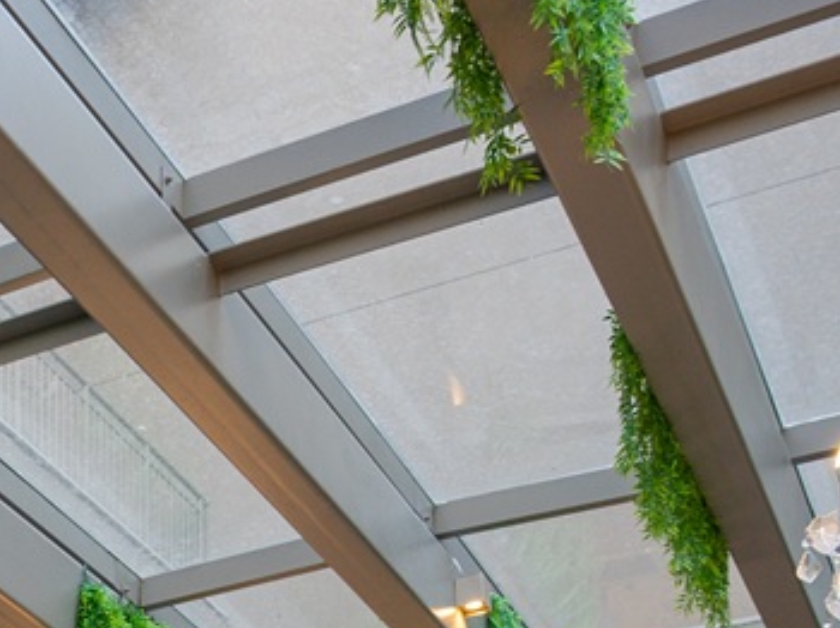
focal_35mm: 81
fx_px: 1976
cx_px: -269
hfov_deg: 21.6
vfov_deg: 14.4
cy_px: 1322
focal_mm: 11
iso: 100
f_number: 4.5
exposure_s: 1/60
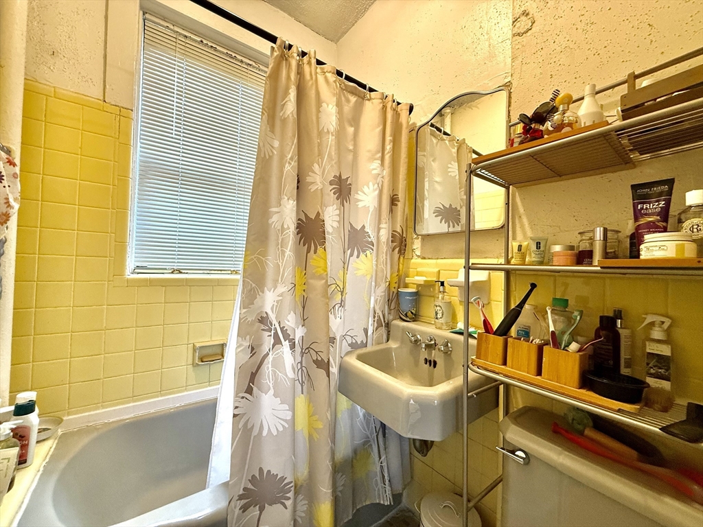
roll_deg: -1.4
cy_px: 264
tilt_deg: +0.9
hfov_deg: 102.1
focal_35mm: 14
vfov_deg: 85.7
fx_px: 284
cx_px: 352
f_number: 2.2
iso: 320
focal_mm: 2.22
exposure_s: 1/60
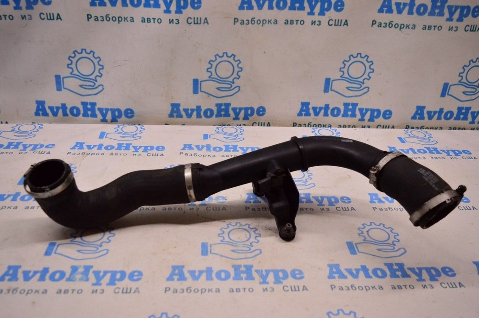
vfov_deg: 38.3
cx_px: 240
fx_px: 459
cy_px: 159
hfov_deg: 55.1
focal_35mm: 34
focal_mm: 23
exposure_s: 1/400
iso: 1600
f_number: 4
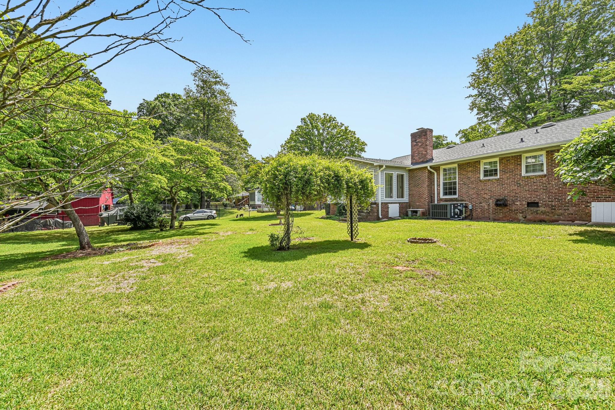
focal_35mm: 14
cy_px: 205
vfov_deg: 81.2
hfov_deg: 104.3
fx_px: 239
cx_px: 308
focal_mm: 14
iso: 200
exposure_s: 1/800
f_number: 8
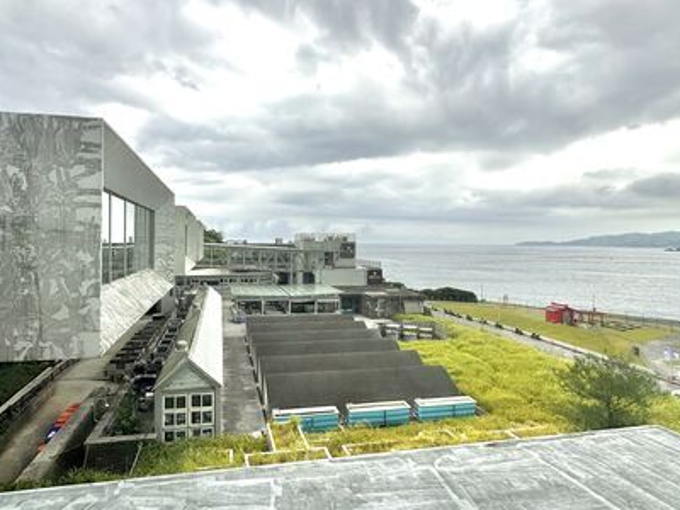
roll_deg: -0.9
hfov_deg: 78.7
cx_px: 304
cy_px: 245
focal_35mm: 21
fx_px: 413
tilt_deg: -0.4
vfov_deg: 63.4
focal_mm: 2.22
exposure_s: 1/2083
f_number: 2.2
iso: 50
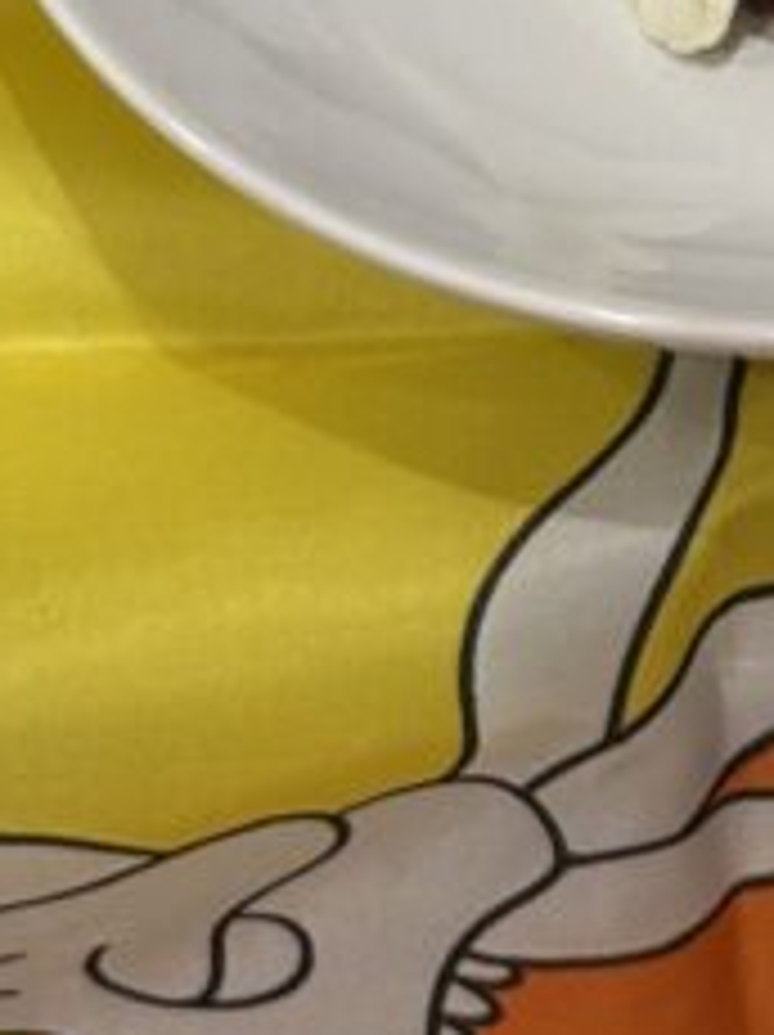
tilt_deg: -41.5
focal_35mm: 232
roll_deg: -1.3
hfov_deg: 6.2
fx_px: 6929
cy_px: -1206
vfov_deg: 8.0
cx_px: 1539
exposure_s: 1/60
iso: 64
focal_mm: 5.96
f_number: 1.6
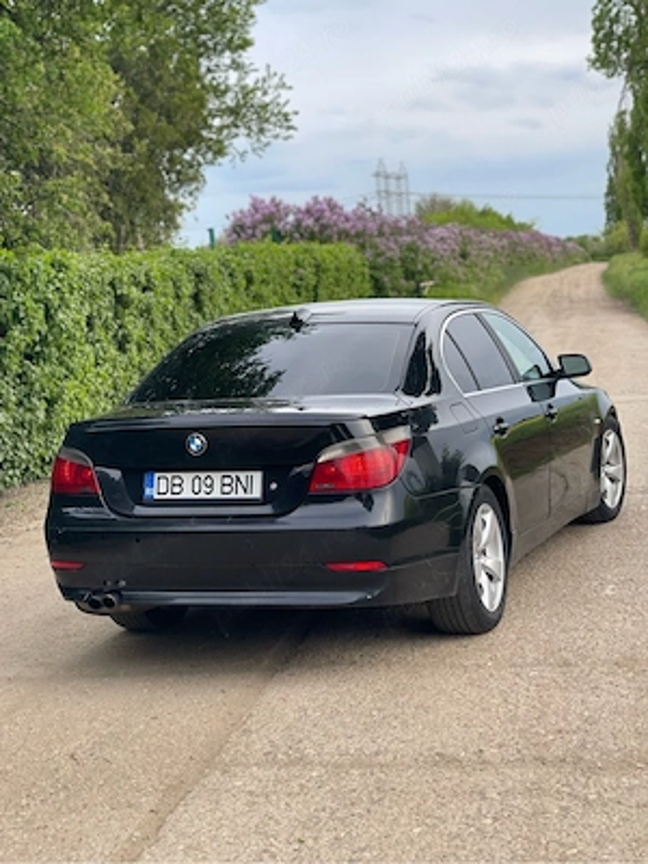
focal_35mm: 64
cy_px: 432
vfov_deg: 30.3
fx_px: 1597
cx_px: 324
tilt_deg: -6.3
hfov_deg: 22.9
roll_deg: +4.7
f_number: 2.2
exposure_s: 1/182
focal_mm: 7.5
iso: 25
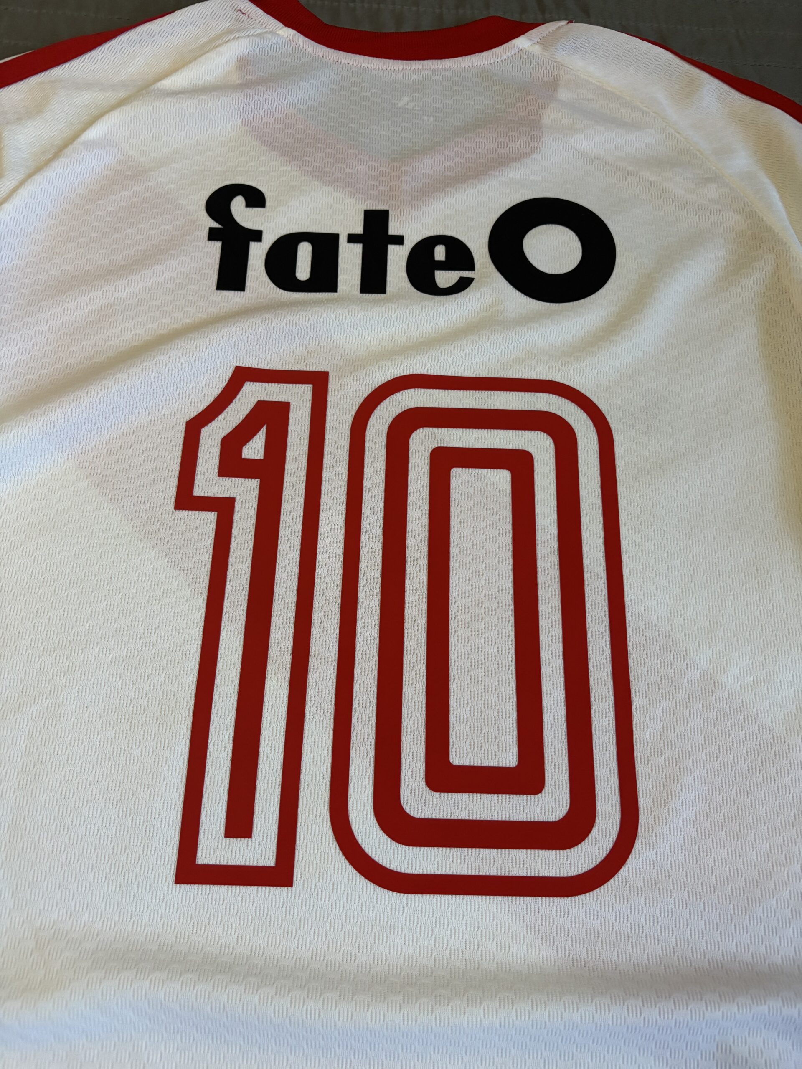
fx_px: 803
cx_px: 401
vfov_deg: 67.3
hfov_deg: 53.1
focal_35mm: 26
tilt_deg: -69.4
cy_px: 534
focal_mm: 5.96
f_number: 1.6
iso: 250
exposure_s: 1/60
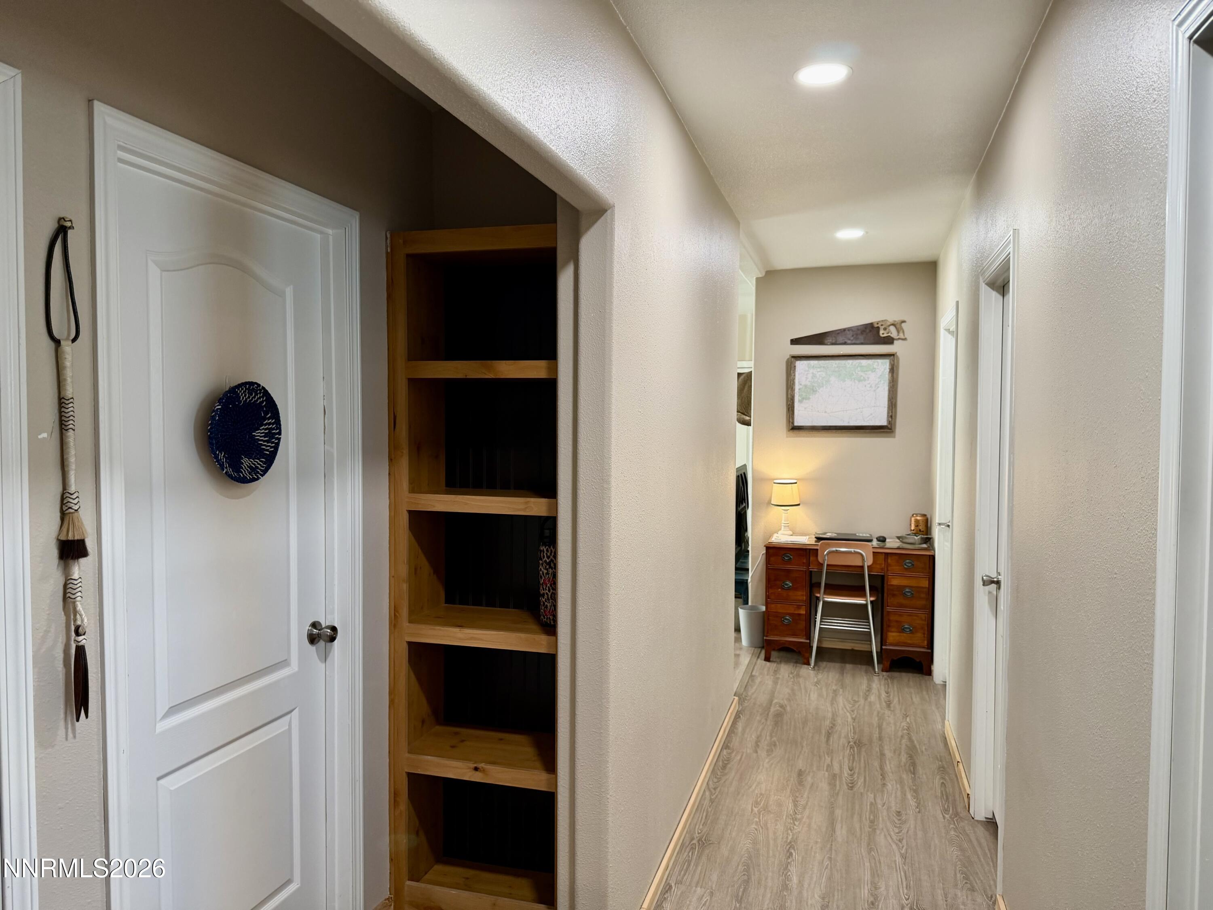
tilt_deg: -3.4
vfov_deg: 56.8
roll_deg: +0.4
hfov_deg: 71.6
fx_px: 841
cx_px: 606
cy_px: 455
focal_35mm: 24
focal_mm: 6.76
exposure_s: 1/60
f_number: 1.78
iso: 160
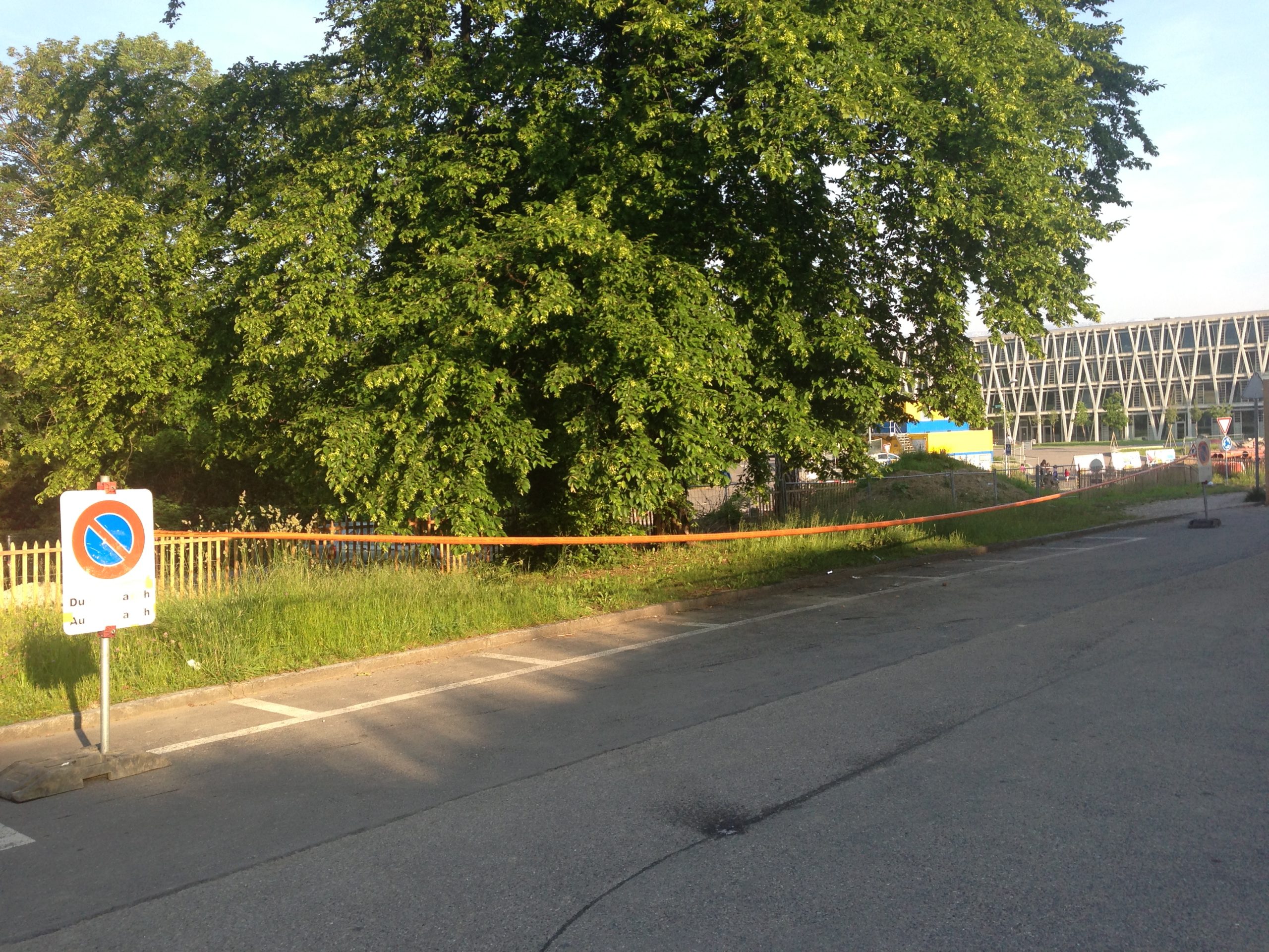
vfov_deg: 42.9
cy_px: 476
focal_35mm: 33
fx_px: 1210
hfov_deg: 55.4
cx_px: 634
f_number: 2.4
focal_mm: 4.13
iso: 50
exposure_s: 1/345
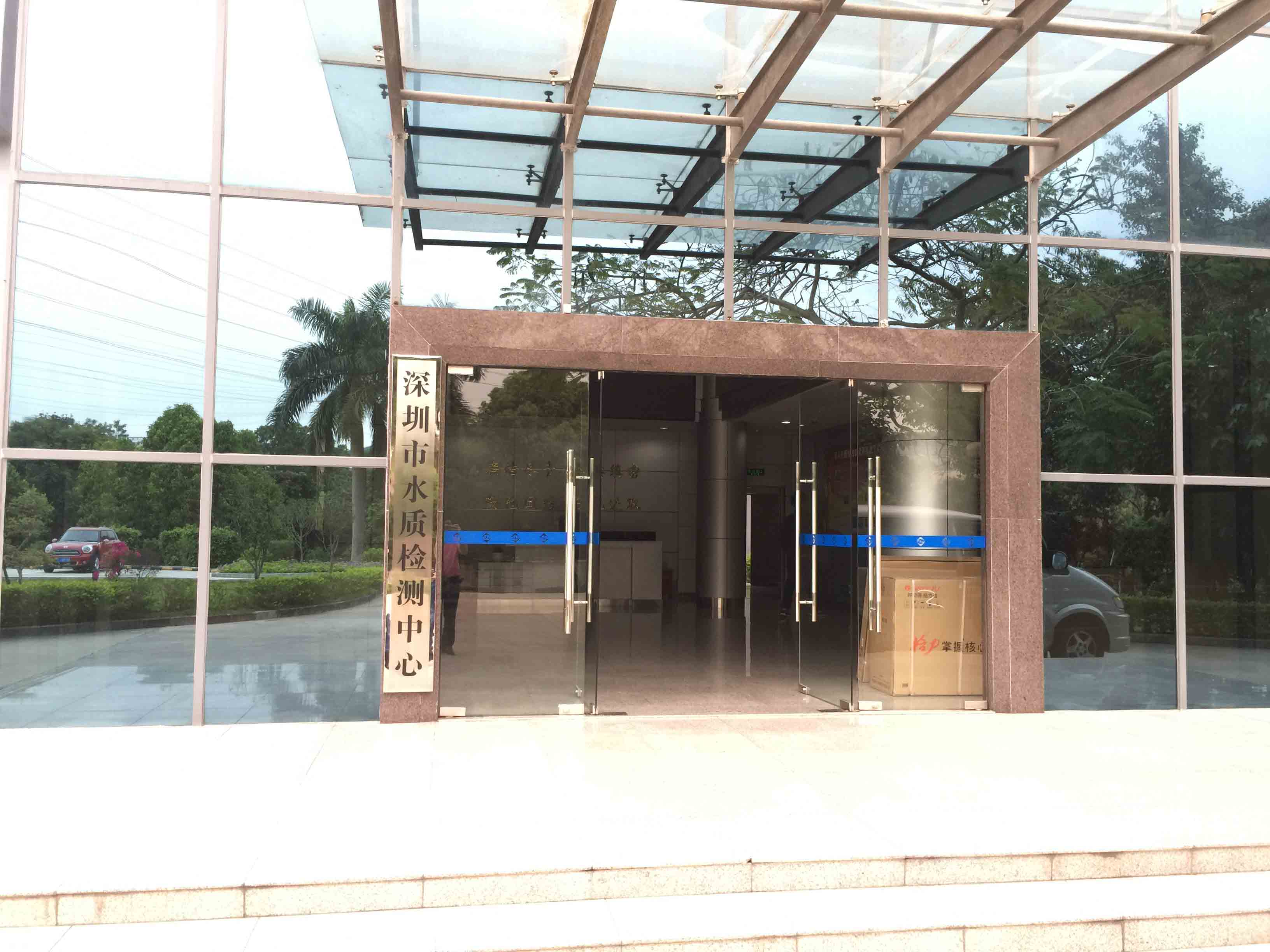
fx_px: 1064
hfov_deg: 61.7
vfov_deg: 48.2
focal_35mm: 29
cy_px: 476
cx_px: 635
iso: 40
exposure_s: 1/30
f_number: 2.2
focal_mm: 4.15
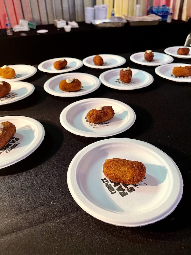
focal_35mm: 25
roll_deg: +3.2
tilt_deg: -35.2
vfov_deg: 69.4
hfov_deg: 54.9
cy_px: 128
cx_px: 96
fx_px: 184
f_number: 1.6
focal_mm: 5.1
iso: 400
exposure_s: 1/40
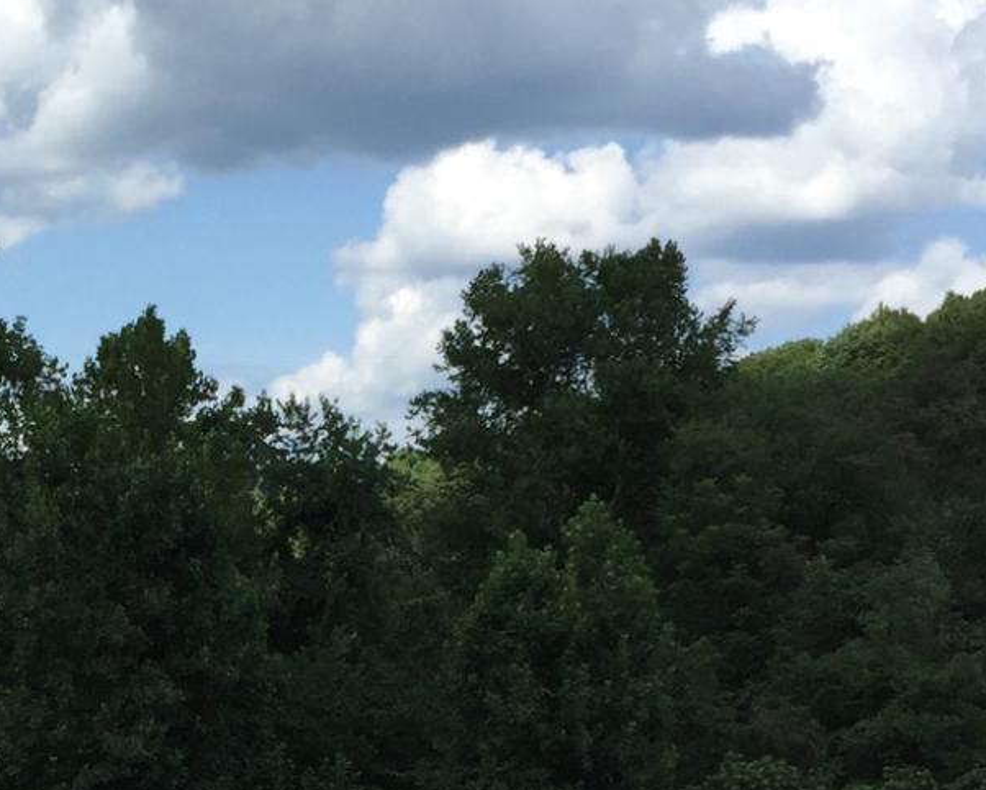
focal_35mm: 94
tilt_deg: -8.6
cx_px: 67
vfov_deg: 15.7
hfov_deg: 19.9
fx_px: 2744
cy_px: 970
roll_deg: -0.7
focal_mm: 4.15
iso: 32
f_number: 2.2
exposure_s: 1/2198
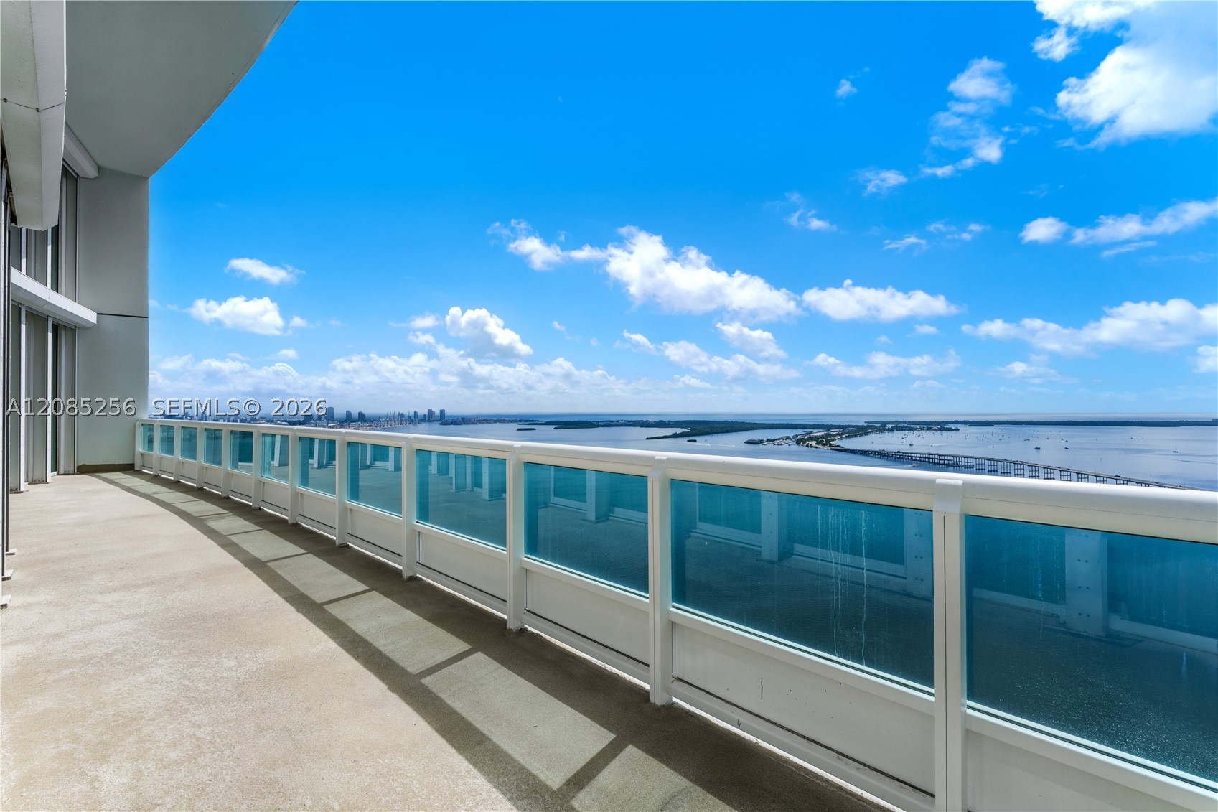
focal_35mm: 14
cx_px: 609
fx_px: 474
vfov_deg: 81.2
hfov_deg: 104.3
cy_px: 406
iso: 320
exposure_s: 1/1600
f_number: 11
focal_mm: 14
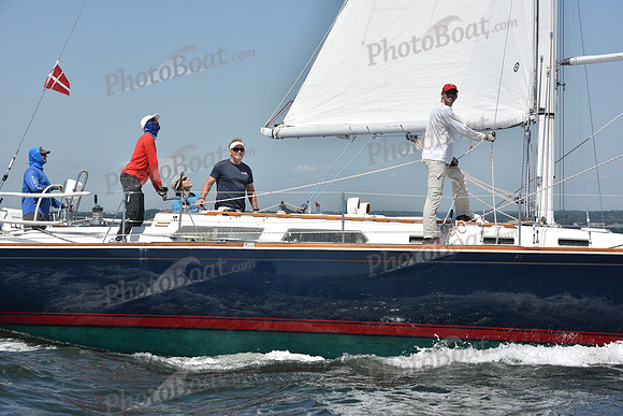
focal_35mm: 98
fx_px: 1696
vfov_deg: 14.0
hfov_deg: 20.8
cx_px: 312
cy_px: 208
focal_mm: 98
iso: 250
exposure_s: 1/1250
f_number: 9
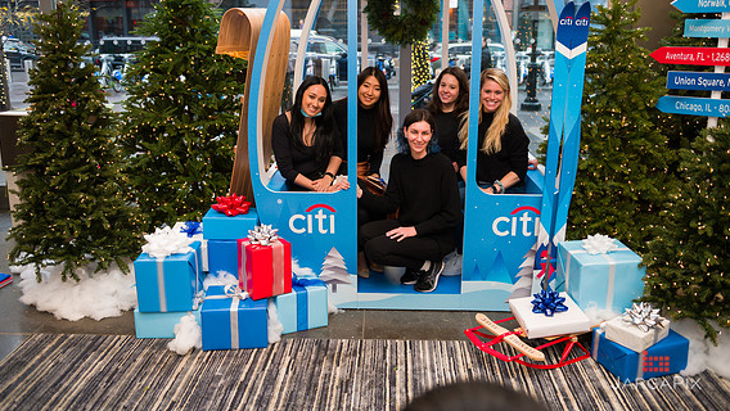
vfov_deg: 37.7
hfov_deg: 62.6
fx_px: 600
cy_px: 170
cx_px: 361
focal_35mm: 31
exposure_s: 1/200
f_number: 3.2
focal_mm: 29
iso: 400
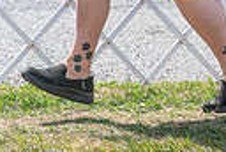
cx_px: 346
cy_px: -95
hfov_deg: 3.2
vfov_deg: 2.1
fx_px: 4096
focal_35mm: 651
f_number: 5
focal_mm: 144
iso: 500
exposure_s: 1/2000
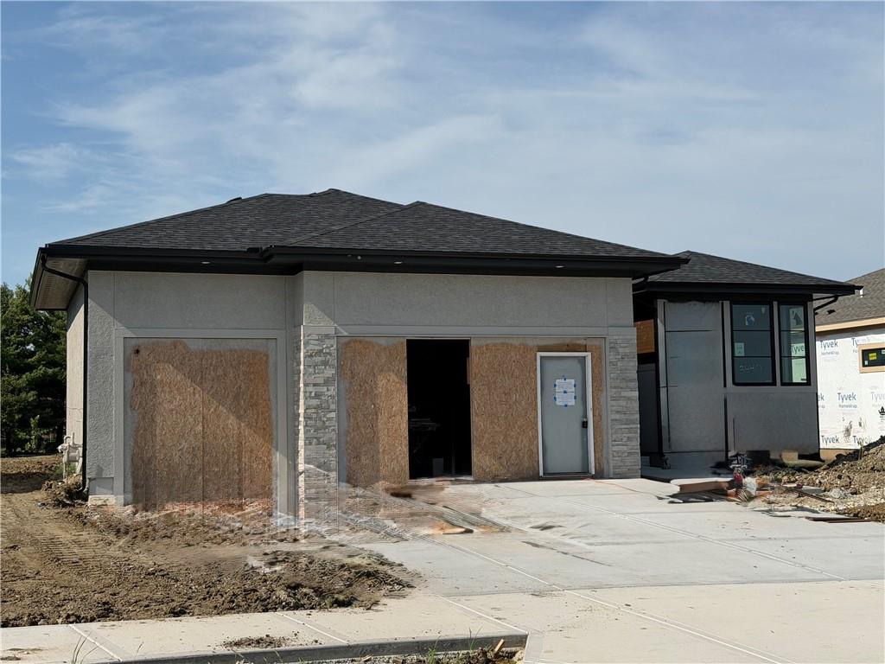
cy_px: 332
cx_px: 442
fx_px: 1227
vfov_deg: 30.3
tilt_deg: +3.8
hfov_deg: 39.7
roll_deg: +1.2
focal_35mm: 48
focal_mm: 6.76
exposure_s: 1/6536
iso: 64
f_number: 1.78
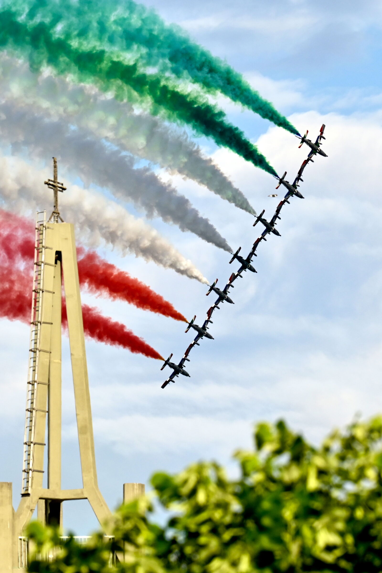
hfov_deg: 3.7
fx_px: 5968
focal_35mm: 375
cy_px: 286
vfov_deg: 5.5
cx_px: 191
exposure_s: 1/400
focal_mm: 250
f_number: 11
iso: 640
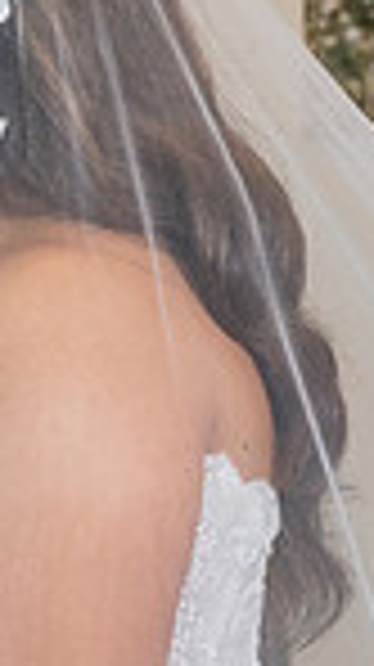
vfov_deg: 8.9
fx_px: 4276
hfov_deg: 4.8
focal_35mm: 242
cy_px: 205
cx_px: -604
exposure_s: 1/200
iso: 1250
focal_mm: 59
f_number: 4
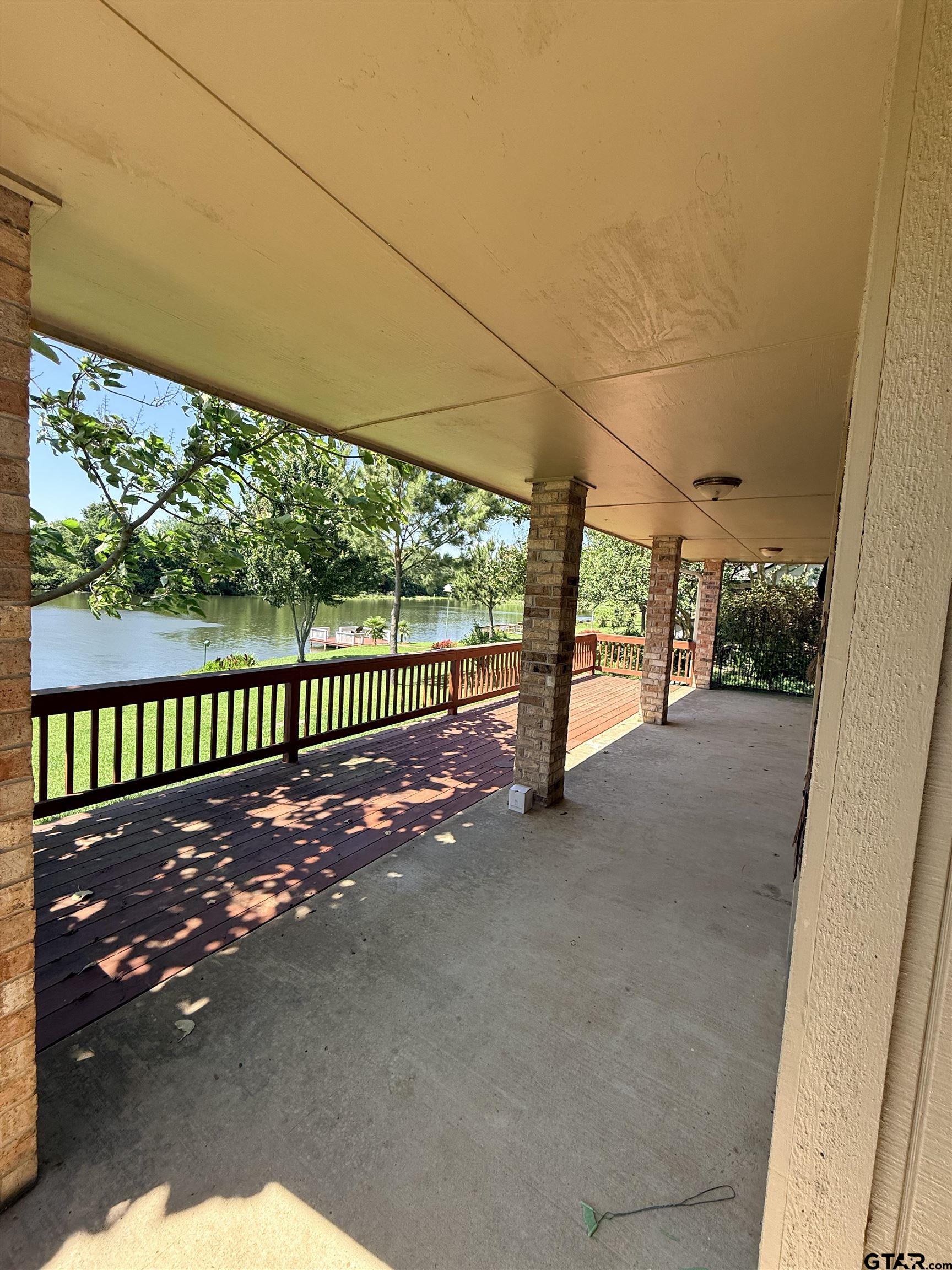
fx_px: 513
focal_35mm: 14
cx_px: 476
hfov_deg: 85.7
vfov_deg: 102.1
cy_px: 635
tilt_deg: -3.6
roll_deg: -3.4
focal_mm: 2.22
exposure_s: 1/564
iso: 64
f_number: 2.2
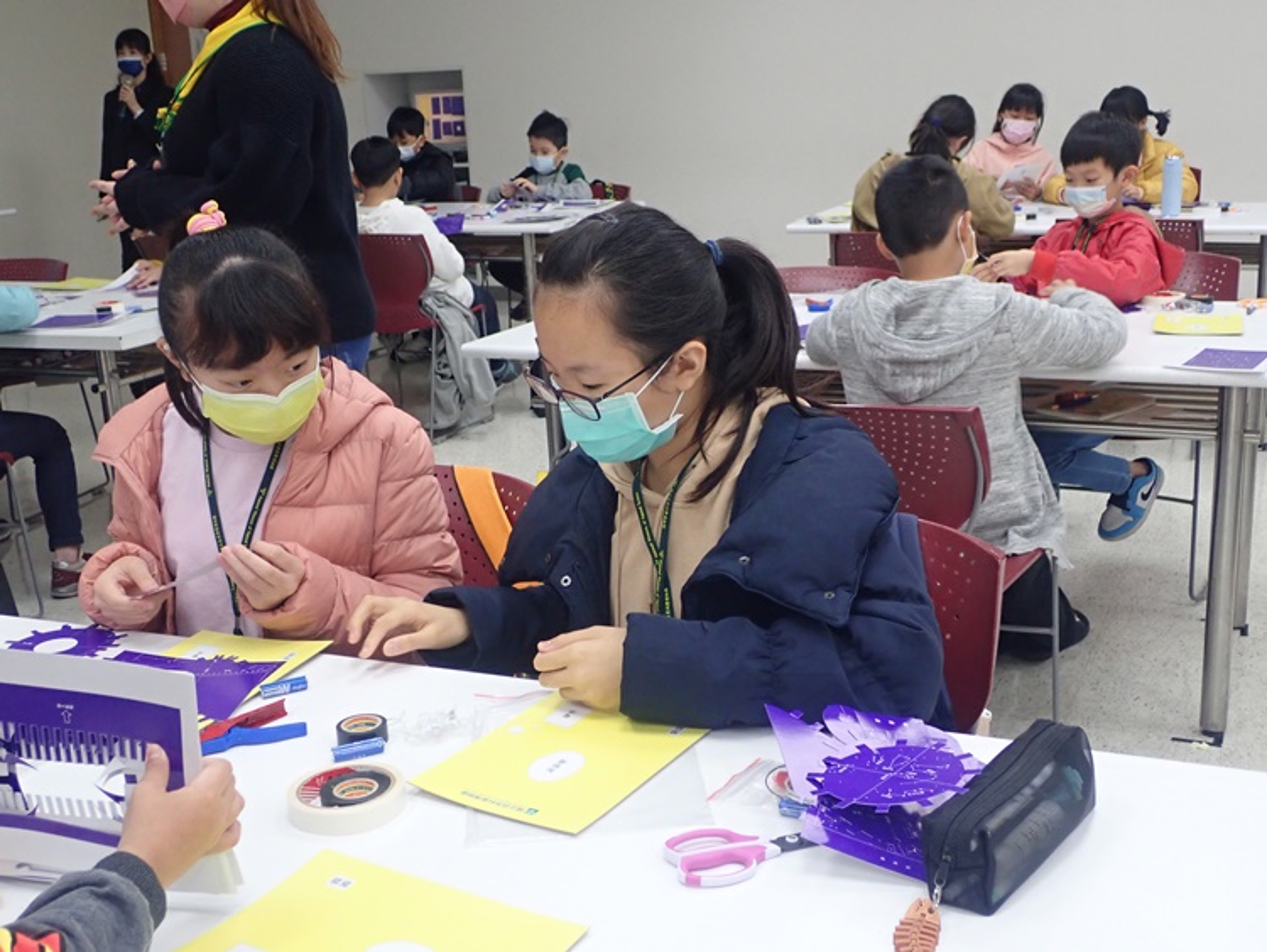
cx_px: 634
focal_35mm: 40
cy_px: 476
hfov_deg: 46.8
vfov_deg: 36.0
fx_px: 1465
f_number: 2.8
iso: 500
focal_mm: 7.34
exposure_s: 1/100
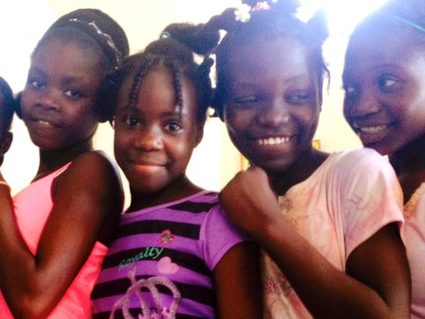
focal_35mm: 68
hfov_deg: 28.3
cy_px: 245
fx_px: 835
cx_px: 123
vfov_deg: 21.4
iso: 125
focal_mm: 4.28
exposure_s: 1/20
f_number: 2.4
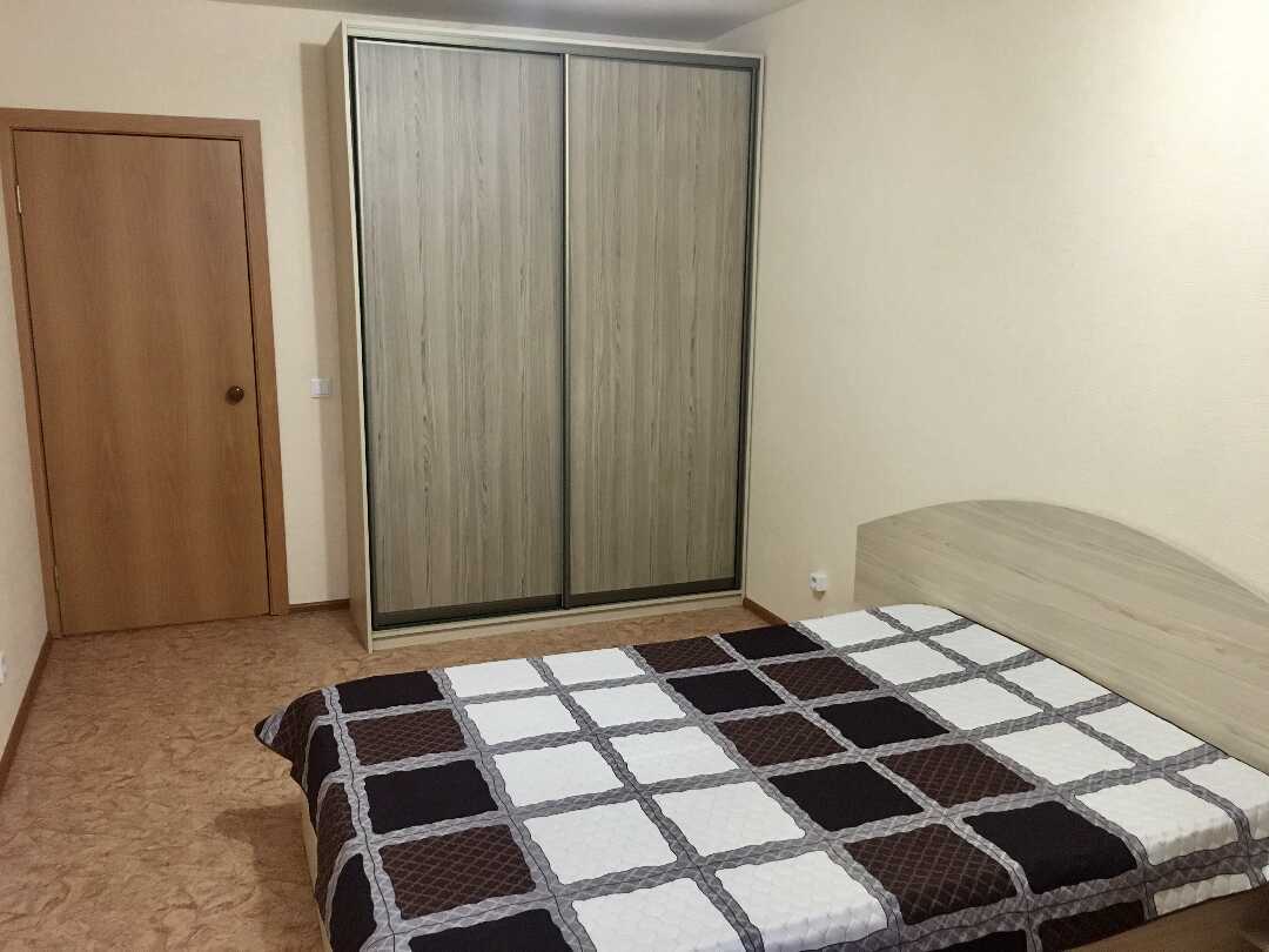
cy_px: 476
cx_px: 634
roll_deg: -0.2
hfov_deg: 61.7
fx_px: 1063
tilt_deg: -10.5
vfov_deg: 48.2
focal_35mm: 29
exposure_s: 1/25
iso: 200
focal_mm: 4.15
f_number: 2.2
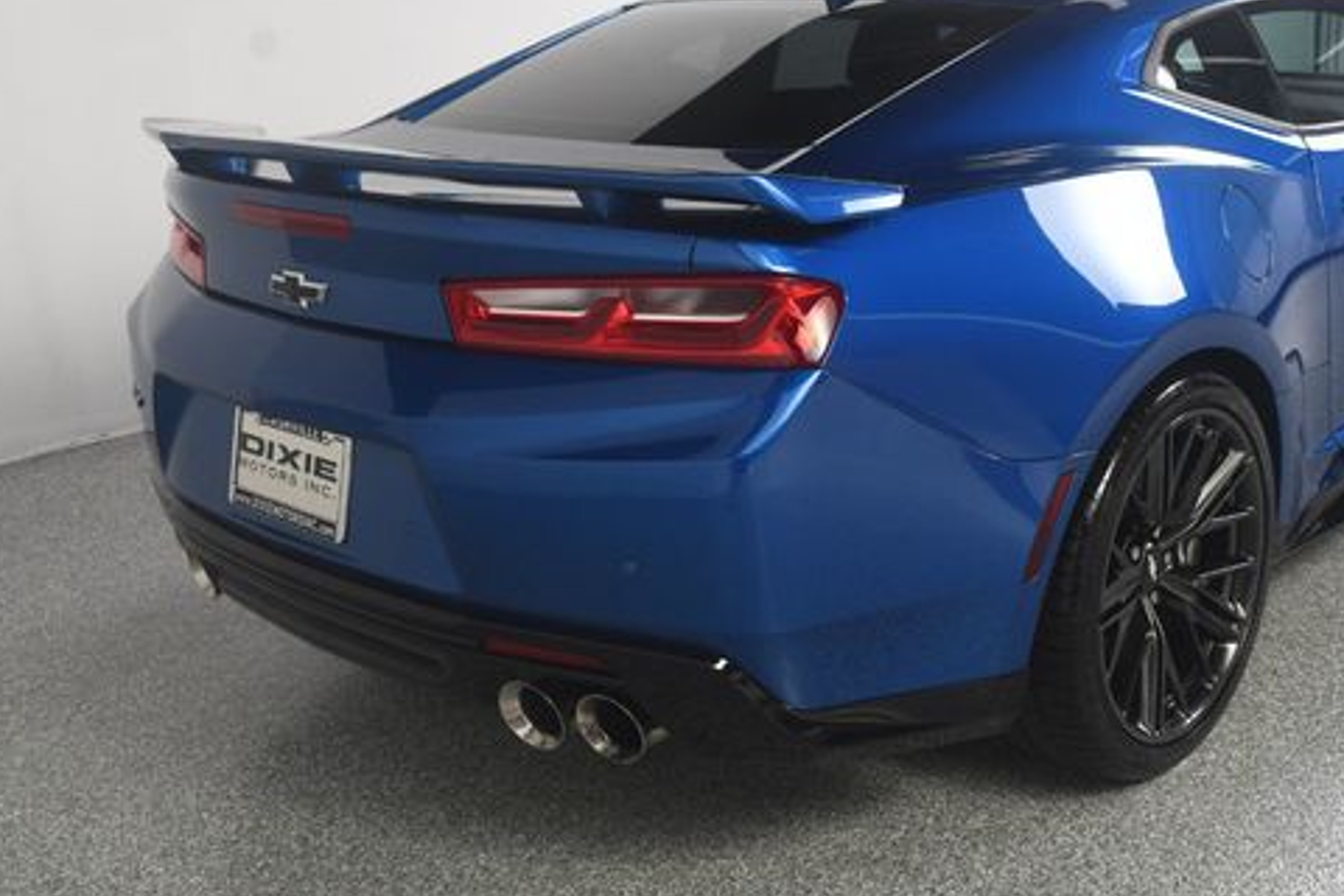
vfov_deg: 30.3
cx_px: 876
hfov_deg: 44.0
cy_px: 311
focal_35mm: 44
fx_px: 1643
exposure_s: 1/160
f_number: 7.1
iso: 100
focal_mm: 22
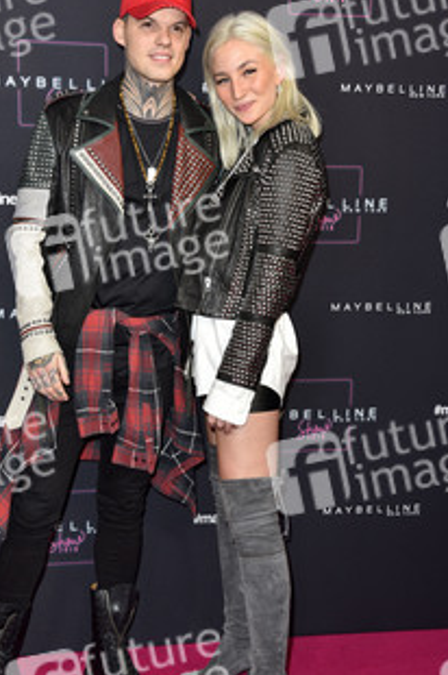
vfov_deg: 32.4
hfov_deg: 21.8
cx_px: 181
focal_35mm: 62
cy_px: 355
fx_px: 1160
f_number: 5.6
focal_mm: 48
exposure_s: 1/160
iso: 640
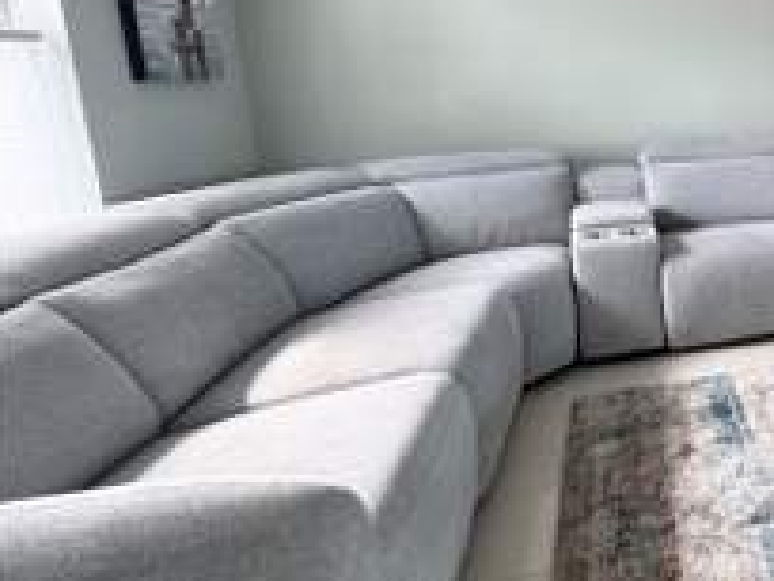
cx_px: 903
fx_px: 738
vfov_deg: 42.4
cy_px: 197
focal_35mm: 33
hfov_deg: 40.8
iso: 200
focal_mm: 2.22
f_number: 2.2
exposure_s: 1/99
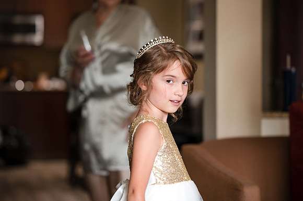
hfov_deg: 21.7
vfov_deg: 14.5
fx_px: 791
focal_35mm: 94
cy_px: 93
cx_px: 149
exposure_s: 1/160
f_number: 2
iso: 640
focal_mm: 85
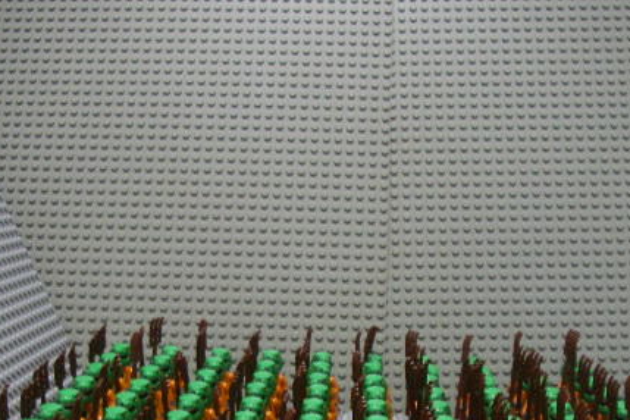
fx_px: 1032
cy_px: 329
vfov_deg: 22.7
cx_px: 335
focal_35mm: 59
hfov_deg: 33.9
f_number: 3.3
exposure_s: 1/4
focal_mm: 6.3
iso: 160
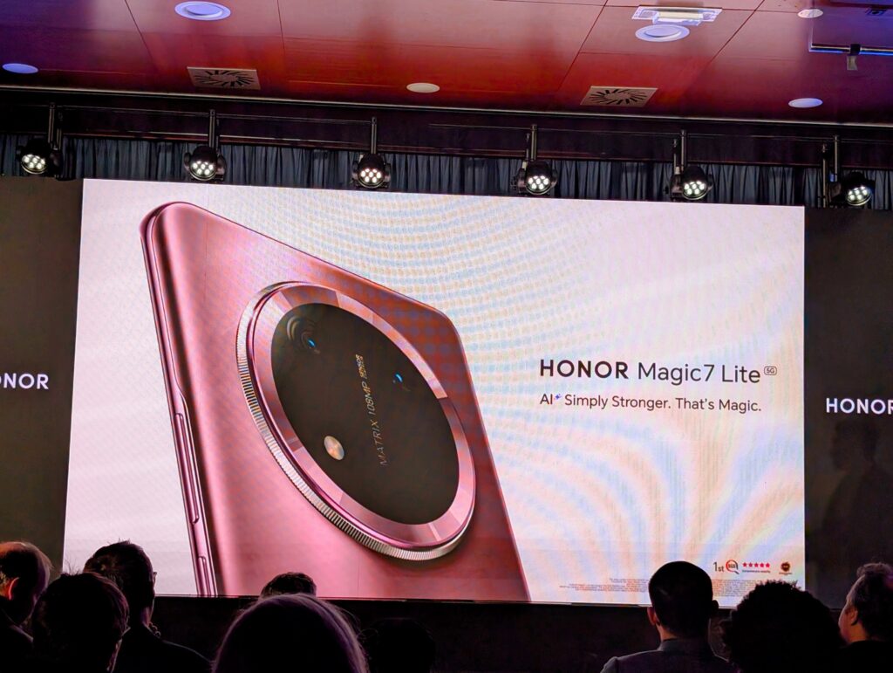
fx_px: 1266
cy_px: 336
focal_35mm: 49
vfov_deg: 29.7
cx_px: 446
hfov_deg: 38.9
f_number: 1.68
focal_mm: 6.9
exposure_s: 1/300
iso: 327
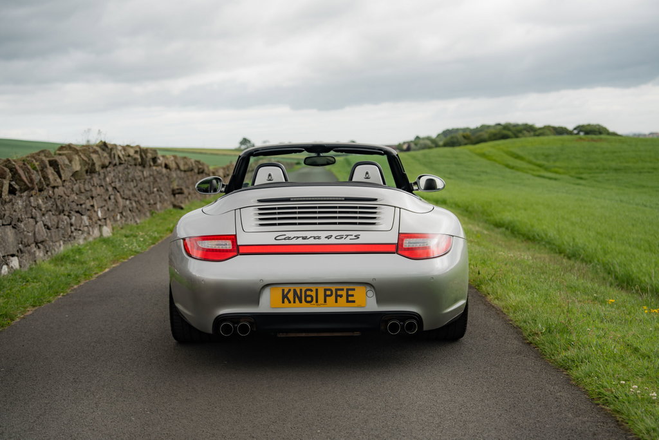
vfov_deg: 25.5
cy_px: 220
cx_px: 330
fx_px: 970
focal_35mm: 53
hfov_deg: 37.5
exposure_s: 1/320
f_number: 2.8
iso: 100
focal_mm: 53
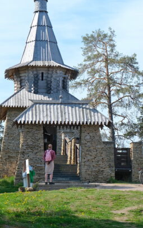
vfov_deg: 21.6
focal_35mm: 96
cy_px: 110
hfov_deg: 13.4
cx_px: -9
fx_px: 599
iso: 160
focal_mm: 33.3
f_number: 5.6
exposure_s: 1/400
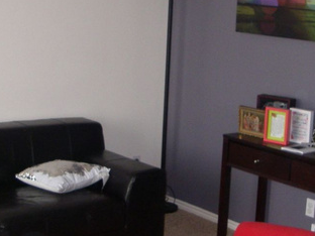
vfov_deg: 18.9
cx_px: 172
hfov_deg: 25.0
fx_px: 710
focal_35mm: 78
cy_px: 108
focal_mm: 6.3
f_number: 3.3
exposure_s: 1/40
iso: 200
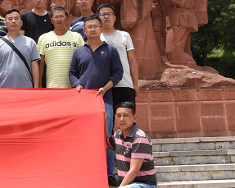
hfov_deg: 25.4
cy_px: 49
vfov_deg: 21.0
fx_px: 501
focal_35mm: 72
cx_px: 13
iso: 500
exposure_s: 1/640
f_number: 13
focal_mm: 21
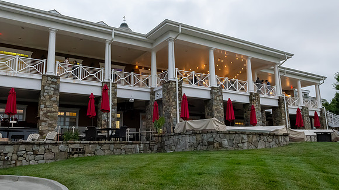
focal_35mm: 29
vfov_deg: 39.7
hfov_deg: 65.5
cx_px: 170
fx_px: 264
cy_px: 99
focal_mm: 19
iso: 5600
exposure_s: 1/80
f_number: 10
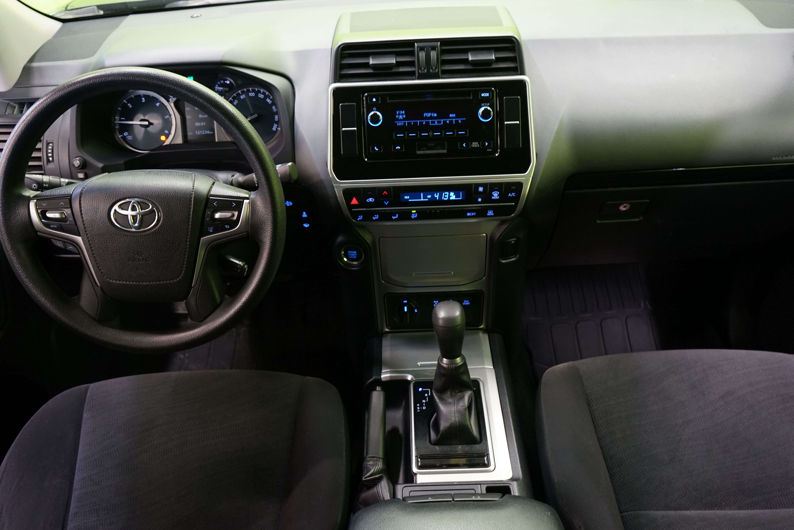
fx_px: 662
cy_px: 265
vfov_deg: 43.6
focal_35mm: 30
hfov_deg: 61.9
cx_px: 397
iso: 2000
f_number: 5
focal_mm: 30
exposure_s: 1/15
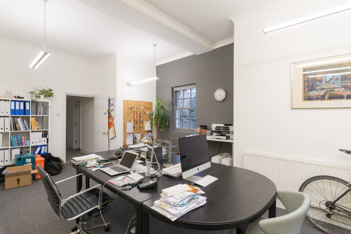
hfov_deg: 90.0
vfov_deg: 67.4
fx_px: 176
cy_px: 117
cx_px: 176
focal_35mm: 18
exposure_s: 1/1.25
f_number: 11
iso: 100
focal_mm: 18
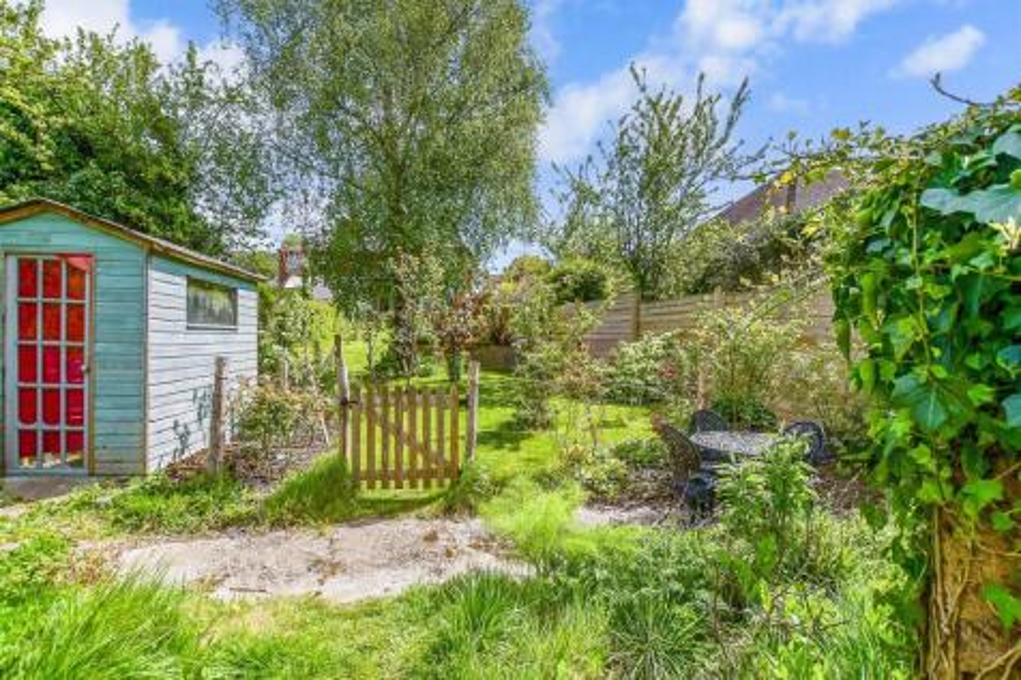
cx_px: 510
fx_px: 709
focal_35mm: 25
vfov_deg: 51.3
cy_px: 340
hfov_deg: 71.5
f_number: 8
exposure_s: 1/1250
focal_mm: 17
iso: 160
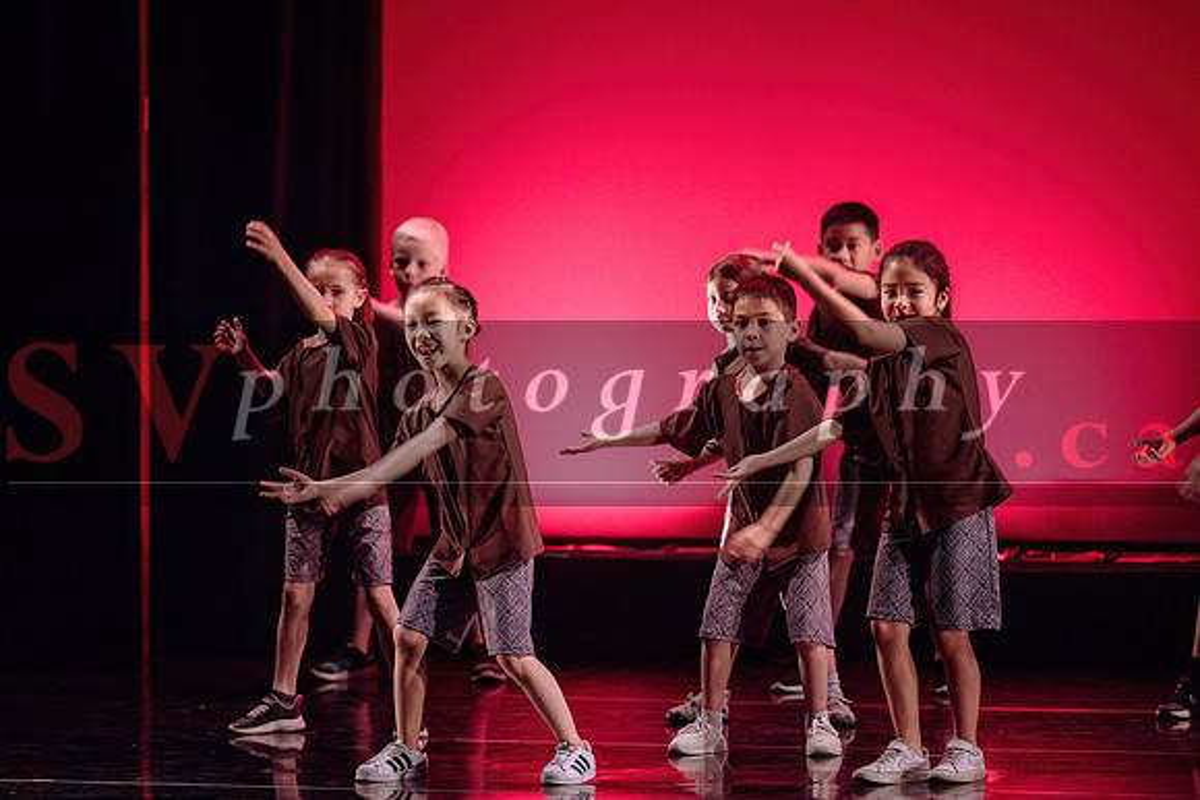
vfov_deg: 7.5
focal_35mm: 184
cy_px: 354
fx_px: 6148
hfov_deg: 11.1
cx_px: 516
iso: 1600
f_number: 2.8
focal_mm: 160
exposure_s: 1/200
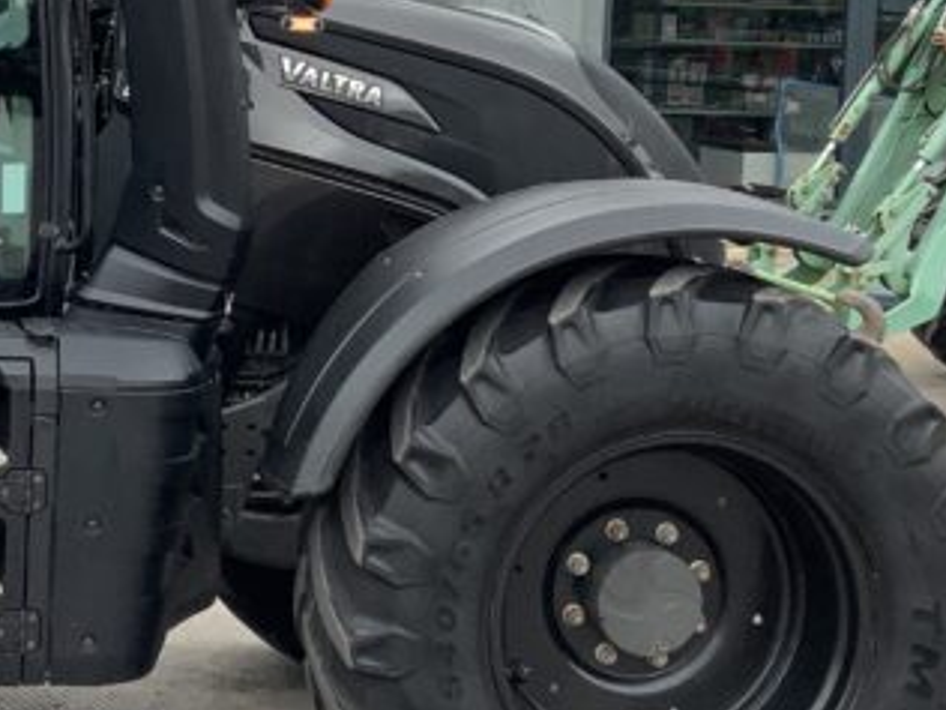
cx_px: 93
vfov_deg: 15.6
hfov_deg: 20.4
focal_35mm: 94
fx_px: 2569
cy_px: 138
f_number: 1.8
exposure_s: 1/465
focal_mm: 3
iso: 16
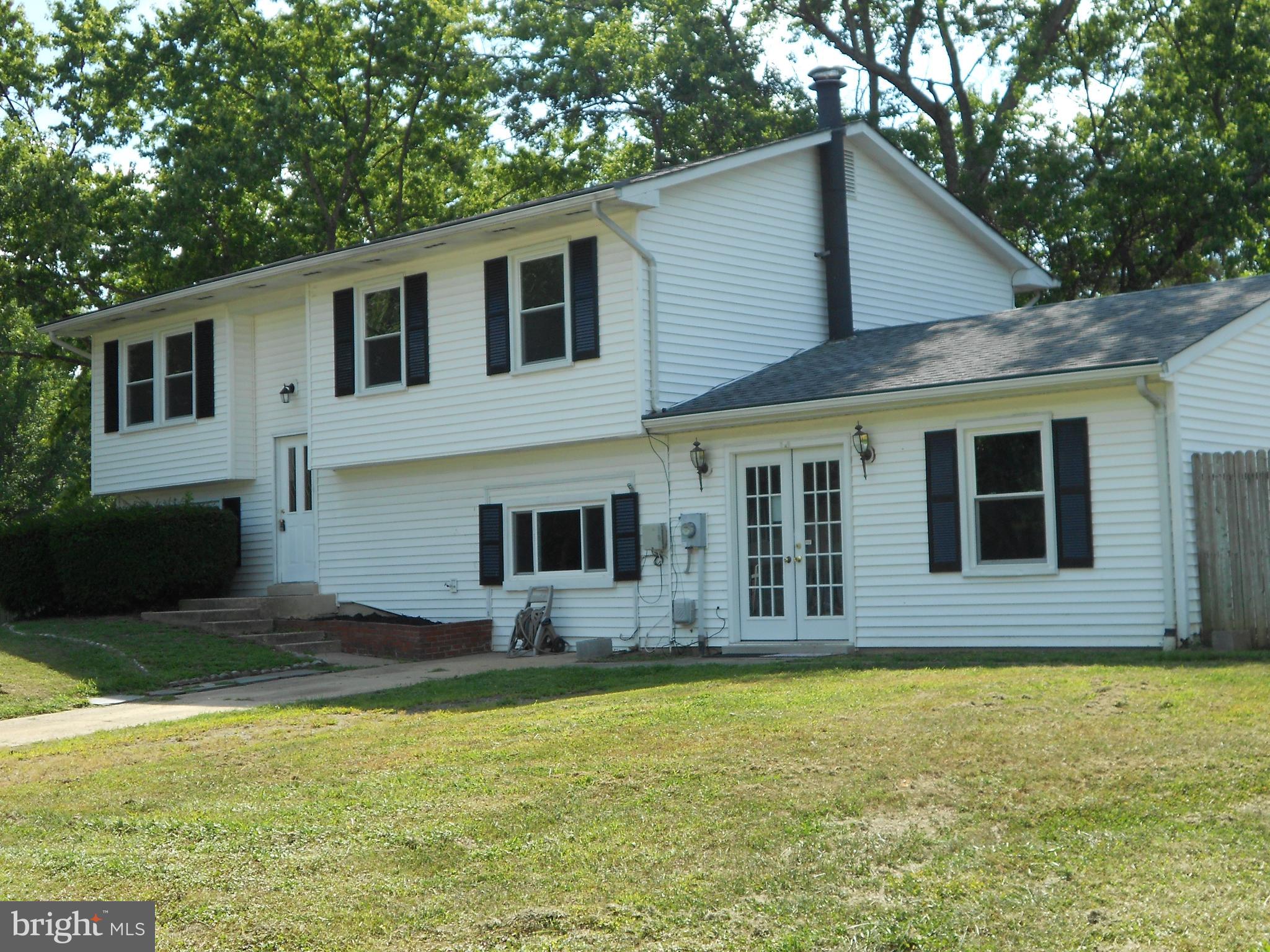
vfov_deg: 29.7
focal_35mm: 49
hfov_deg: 38.9
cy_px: 476
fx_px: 1798
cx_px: 635
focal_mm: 8.8
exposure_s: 1/320
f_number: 4.5
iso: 80
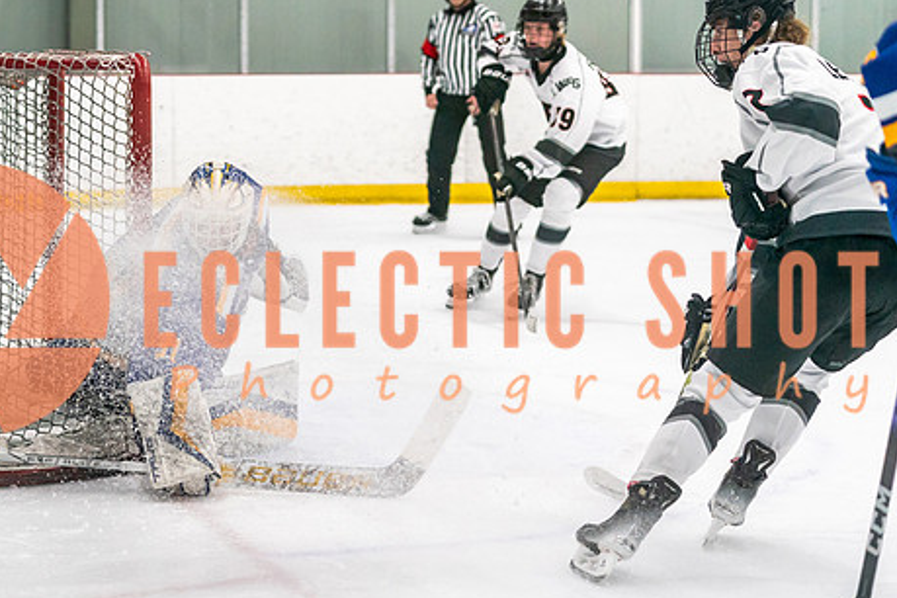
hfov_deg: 17.8
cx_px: 223
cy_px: 409
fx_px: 2840
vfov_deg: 12.0
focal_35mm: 114
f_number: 2.8
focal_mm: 70
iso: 3200
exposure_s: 1/1250
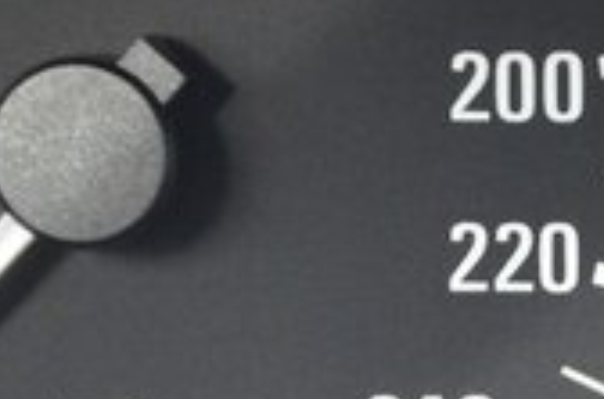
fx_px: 9068
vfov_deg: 2.5
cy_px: 570
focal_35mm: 542
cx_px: 881
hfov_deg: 3.8
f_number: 5.6
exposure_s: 1/125
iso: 1250
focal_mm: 92
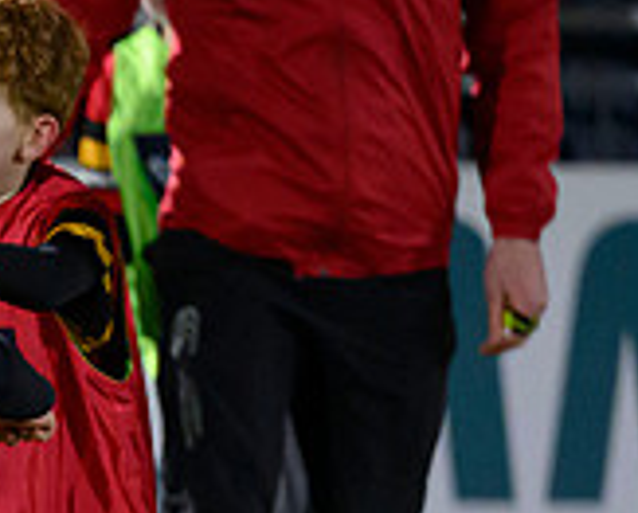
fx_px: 19824
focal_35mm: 1048
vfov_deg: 1.5
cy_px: 924
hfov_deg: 1.8
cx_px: -654
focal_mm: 195
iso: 6400
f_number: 3.2
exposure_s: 1/1250
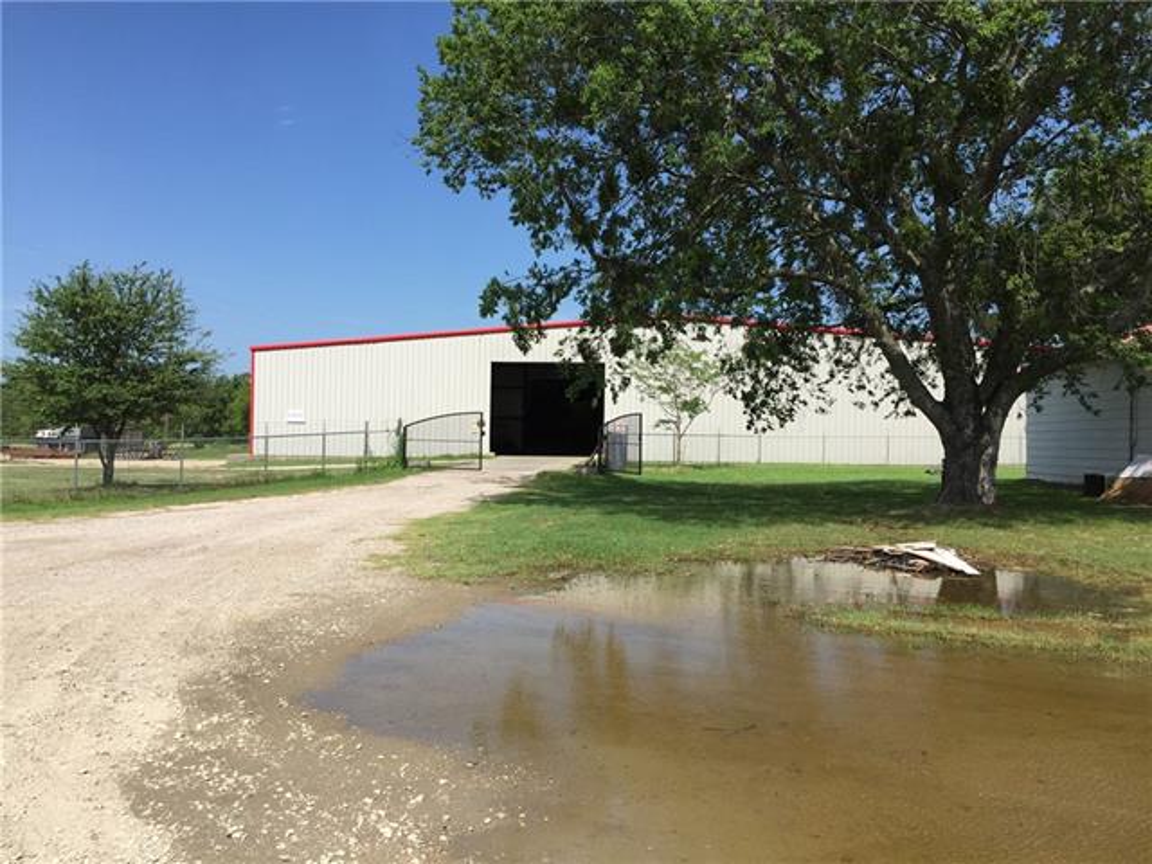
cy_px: 432
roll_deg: -0.6
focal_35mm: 29
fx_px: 965
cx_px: 576
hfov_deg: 61.7
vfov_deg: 48.2
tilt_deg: -1.5
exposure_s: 1/2326
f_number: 2.2
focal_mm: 4.15
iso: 32
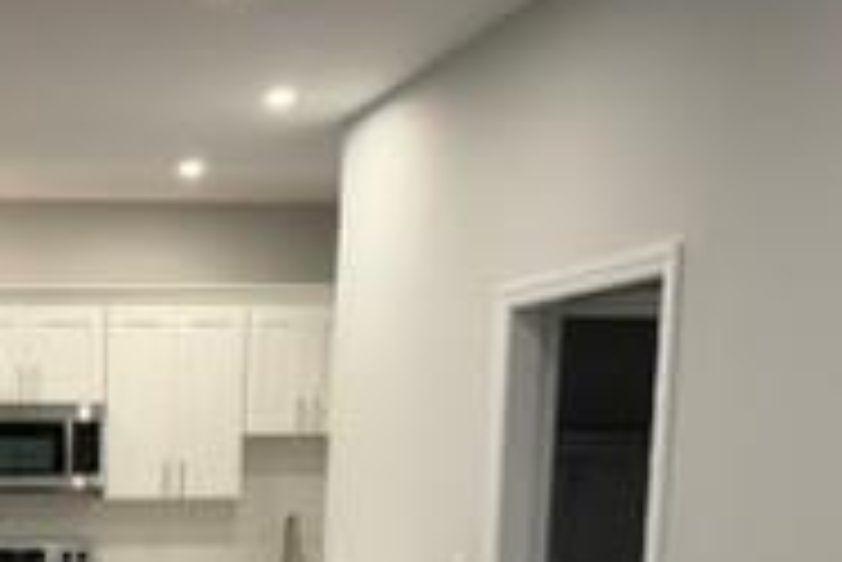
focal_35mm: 64
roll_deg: +0.3
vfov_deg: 19.9
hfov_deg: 29.0
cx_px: -36
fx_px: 1498
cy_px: 679
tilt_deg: -8.5
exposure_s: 1/60
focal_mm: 6.76
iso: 160
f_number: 1.78
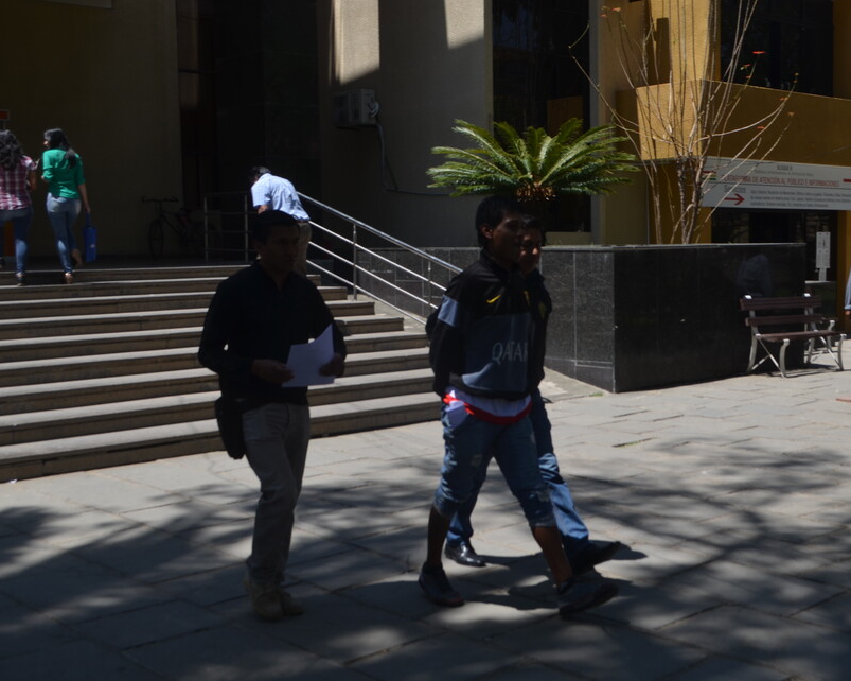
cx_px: 503
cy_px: 343
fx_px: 1209
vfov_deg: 31.4
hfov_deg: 38.7
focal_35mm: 48
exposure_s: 1/250
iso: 125
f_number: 8
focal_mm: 28
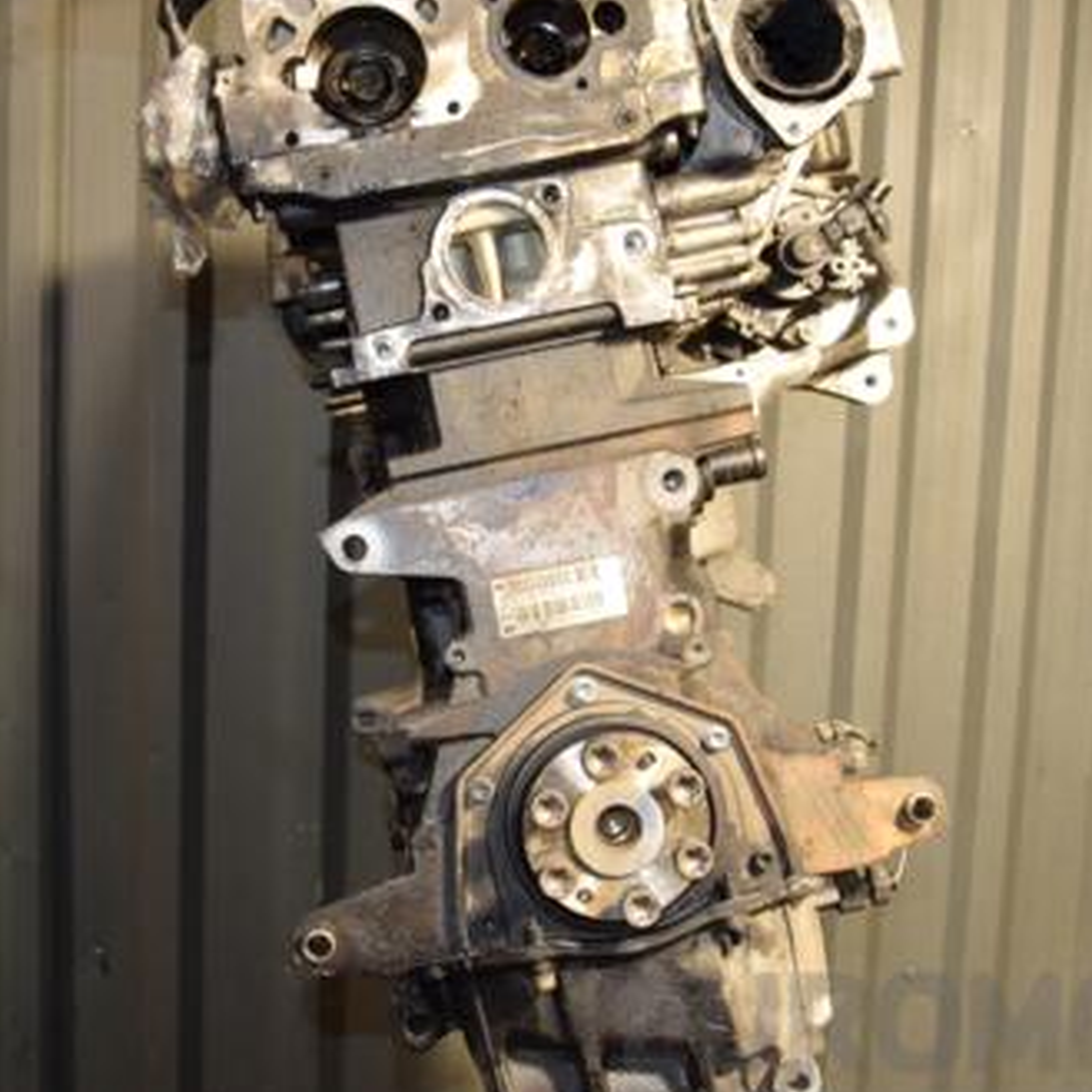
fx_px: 1741
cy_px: 581
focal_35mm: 49
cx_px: 561
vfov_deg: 34.8
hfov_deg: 34.8
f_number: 5
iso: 800
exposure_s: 1/100
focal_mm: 21
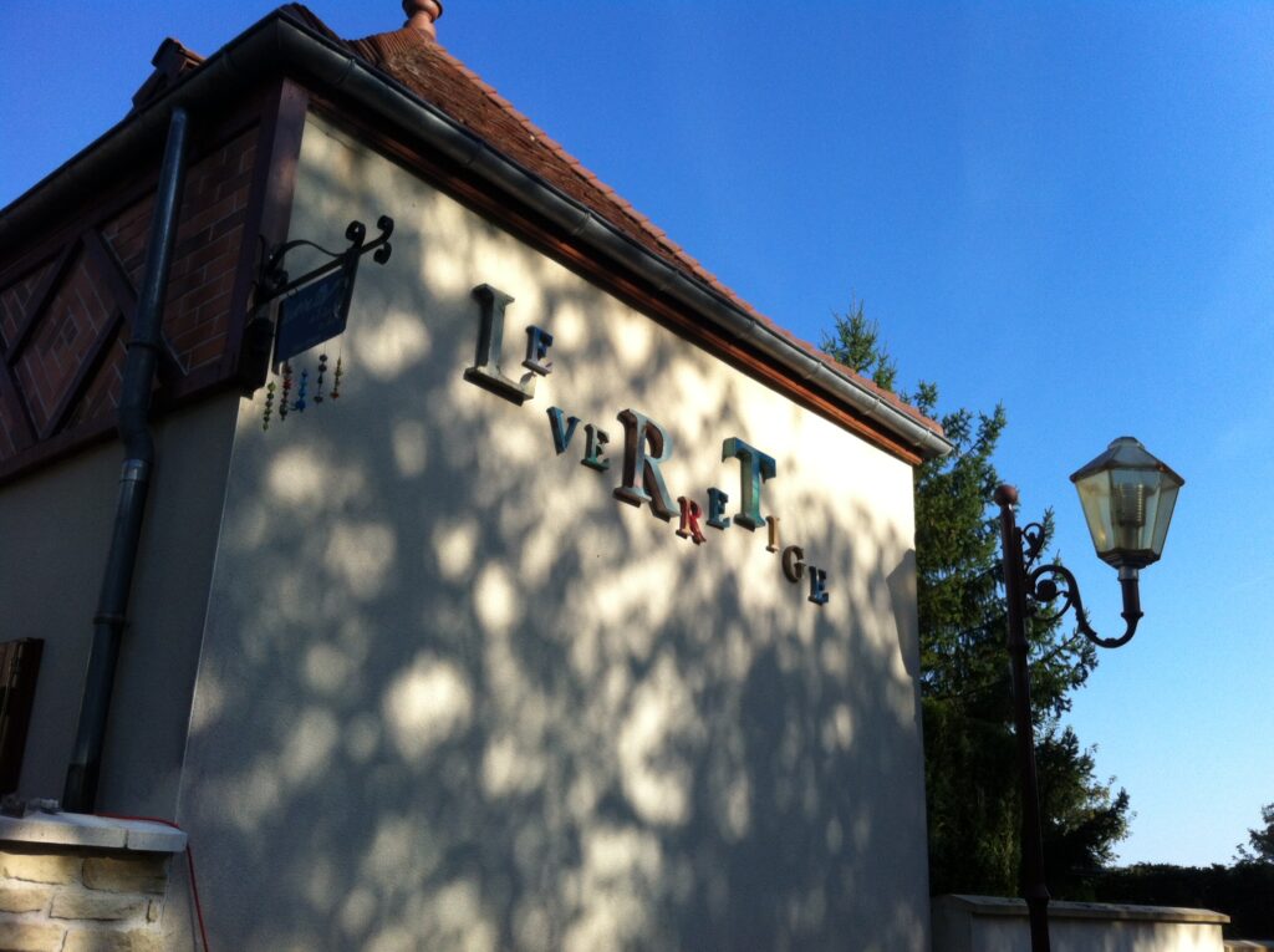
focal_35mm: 35
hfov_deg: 52.7
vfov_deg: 40.6
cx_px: 637
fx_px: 1286
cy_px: 476
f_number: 2.8
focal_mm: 3.85
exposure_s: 1/862
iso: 80
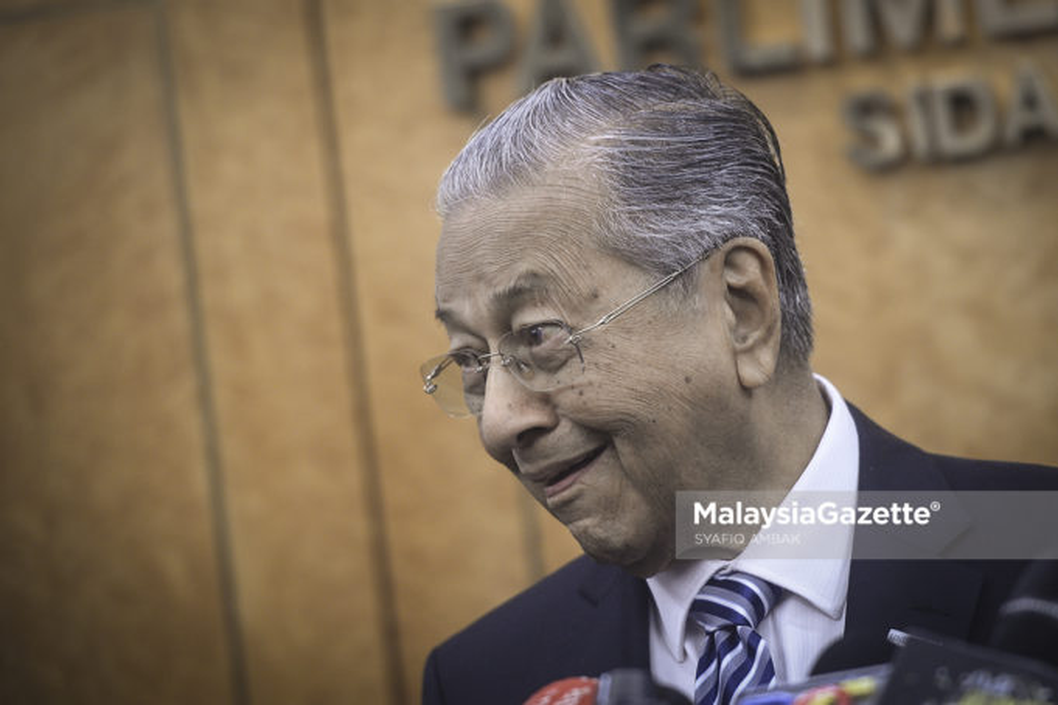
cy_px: 352
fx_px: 5877
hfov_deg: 10.3
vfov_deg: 6.9
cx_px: 529
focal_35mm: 200
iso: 1250
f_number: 3.2
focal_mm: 200
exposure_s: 1/160
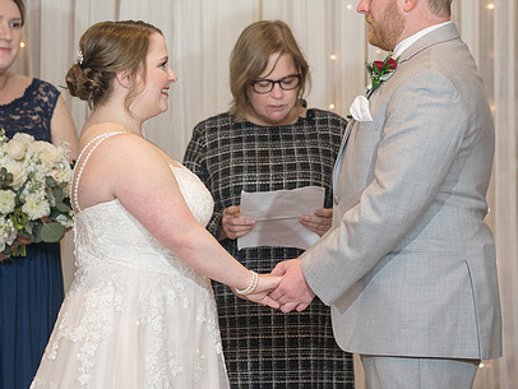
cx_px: 271
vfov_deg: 6.1
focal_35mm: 244
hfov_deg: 8.1
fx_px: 3653
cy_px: 134
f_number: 4
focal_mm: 171
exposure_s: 1/200
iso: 2000
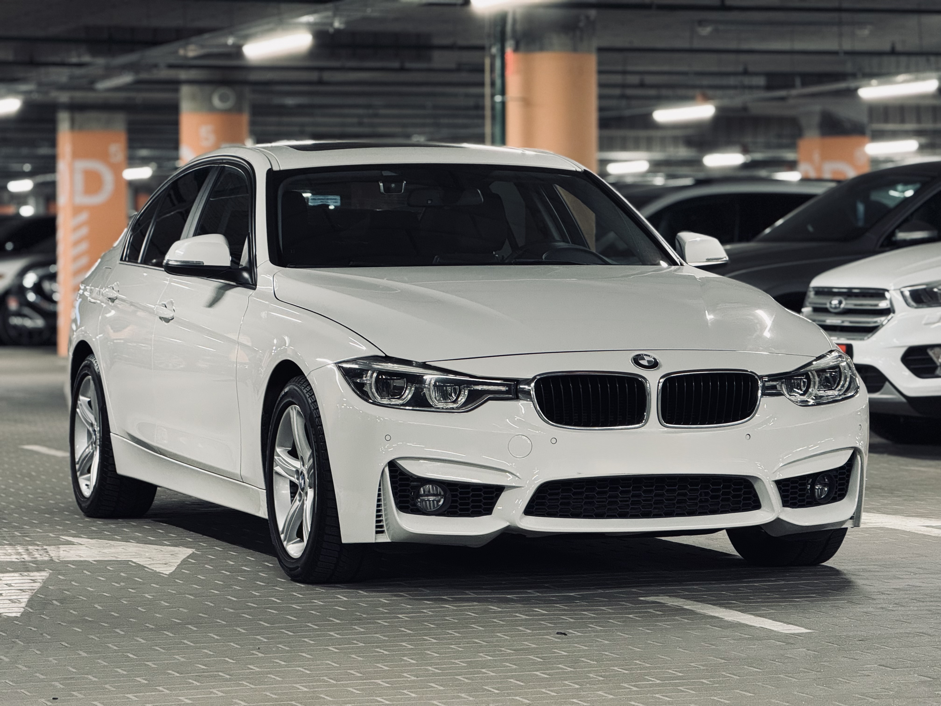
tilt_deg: -1.1
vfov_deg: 12.3
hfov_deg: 16.4
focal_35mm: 120
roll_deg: +0.1
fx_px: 3262
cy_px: 353
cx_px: 470
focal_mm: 15.66
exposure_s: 1/50
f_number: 2.8
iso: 500
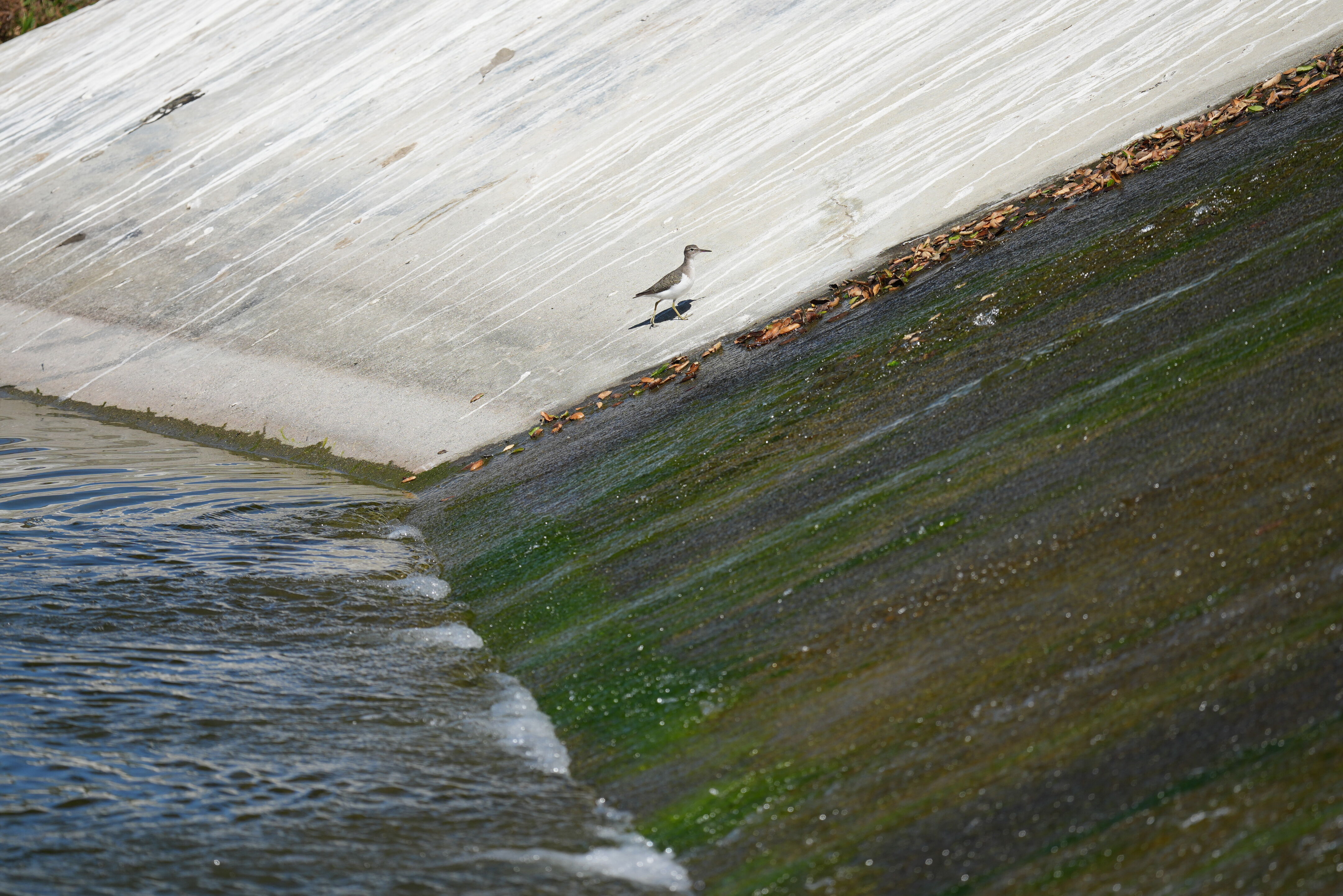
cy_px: 448
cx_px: 672
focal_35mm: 600
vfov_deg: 2.3
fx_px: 22382
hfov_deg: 3.4
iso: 200
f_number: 4.5
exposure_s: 1/1600
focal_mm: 400
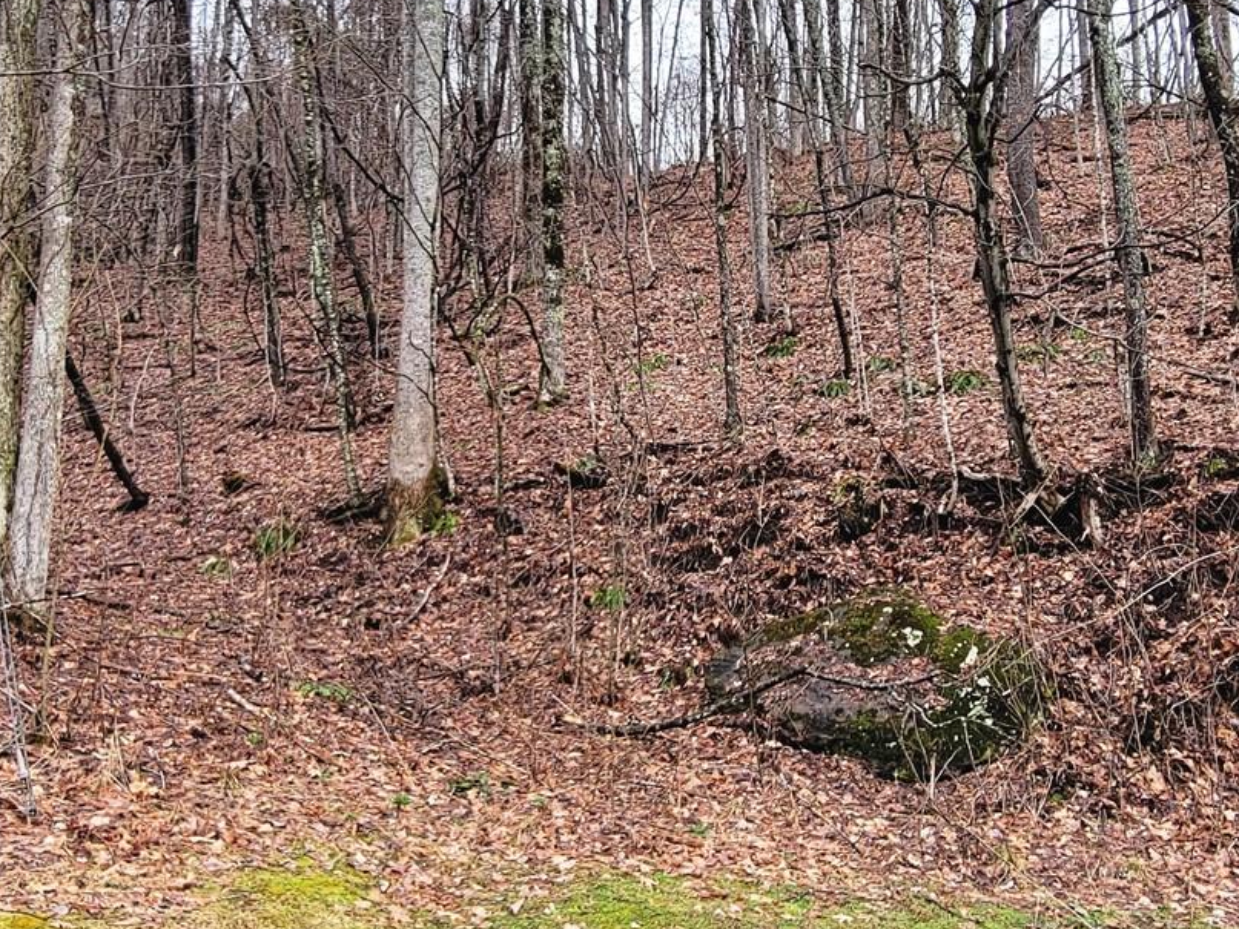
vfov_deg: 42.9
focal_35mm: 33
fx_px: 1181
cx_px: 625
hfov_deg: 55.4
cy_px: 468
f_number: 2.2
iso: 50
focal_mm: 2.2
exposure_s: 1/194
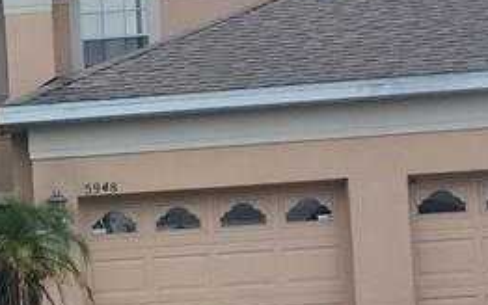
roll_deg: +3.6
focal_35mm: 120
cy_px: 301
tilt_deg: +0.2
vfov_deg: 10.8
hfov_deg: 16.1
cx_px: -218
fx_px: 1597
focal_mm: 4.15
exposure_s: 1/1040
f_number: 2.2
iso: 25
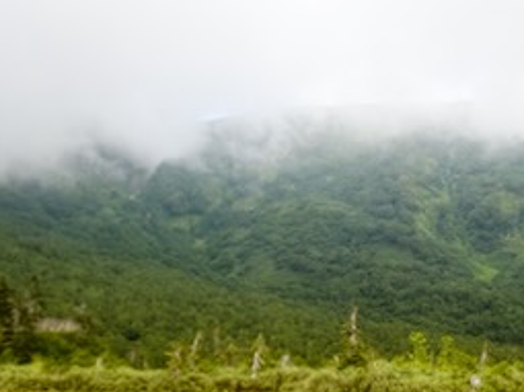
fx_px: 711
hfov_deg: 38.8
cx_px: 425
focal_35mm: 47
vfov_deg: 30.6
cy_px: 265
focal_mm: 4.5
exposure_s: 1/400
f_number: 2.8
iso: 100
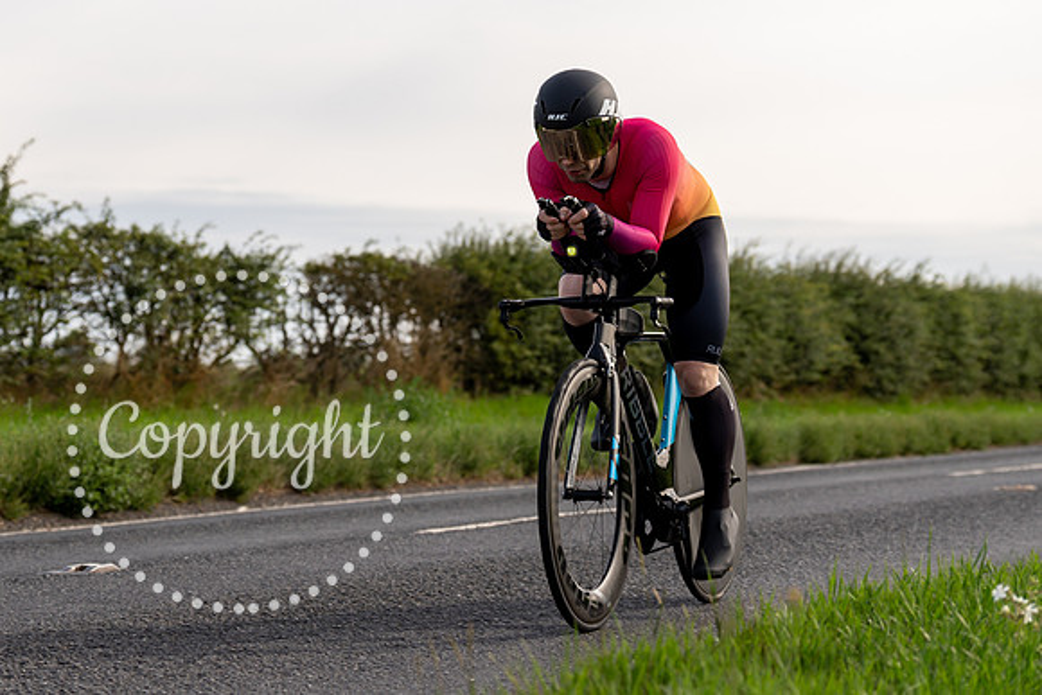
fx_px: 2866
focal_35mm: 99
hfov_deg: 20.6
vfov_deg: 13.8
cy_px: 267
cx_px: 391
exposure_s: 1/1000
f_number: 4
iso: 160
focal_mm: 70
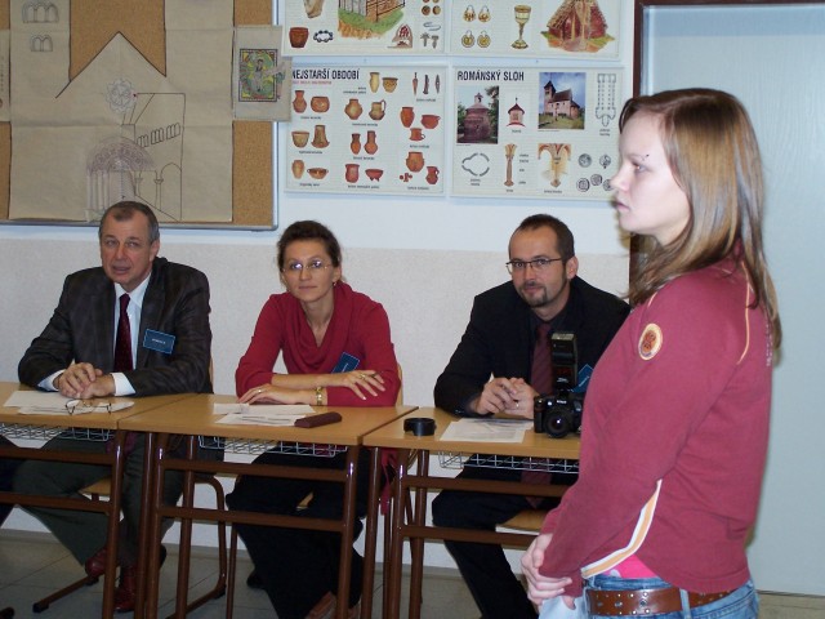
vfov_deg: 21.3
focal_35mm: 69
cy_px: 310
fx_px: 1644
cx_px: 412
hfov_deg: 28.2
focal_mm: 11.5
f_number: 3.2
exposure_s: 1/90
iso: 140
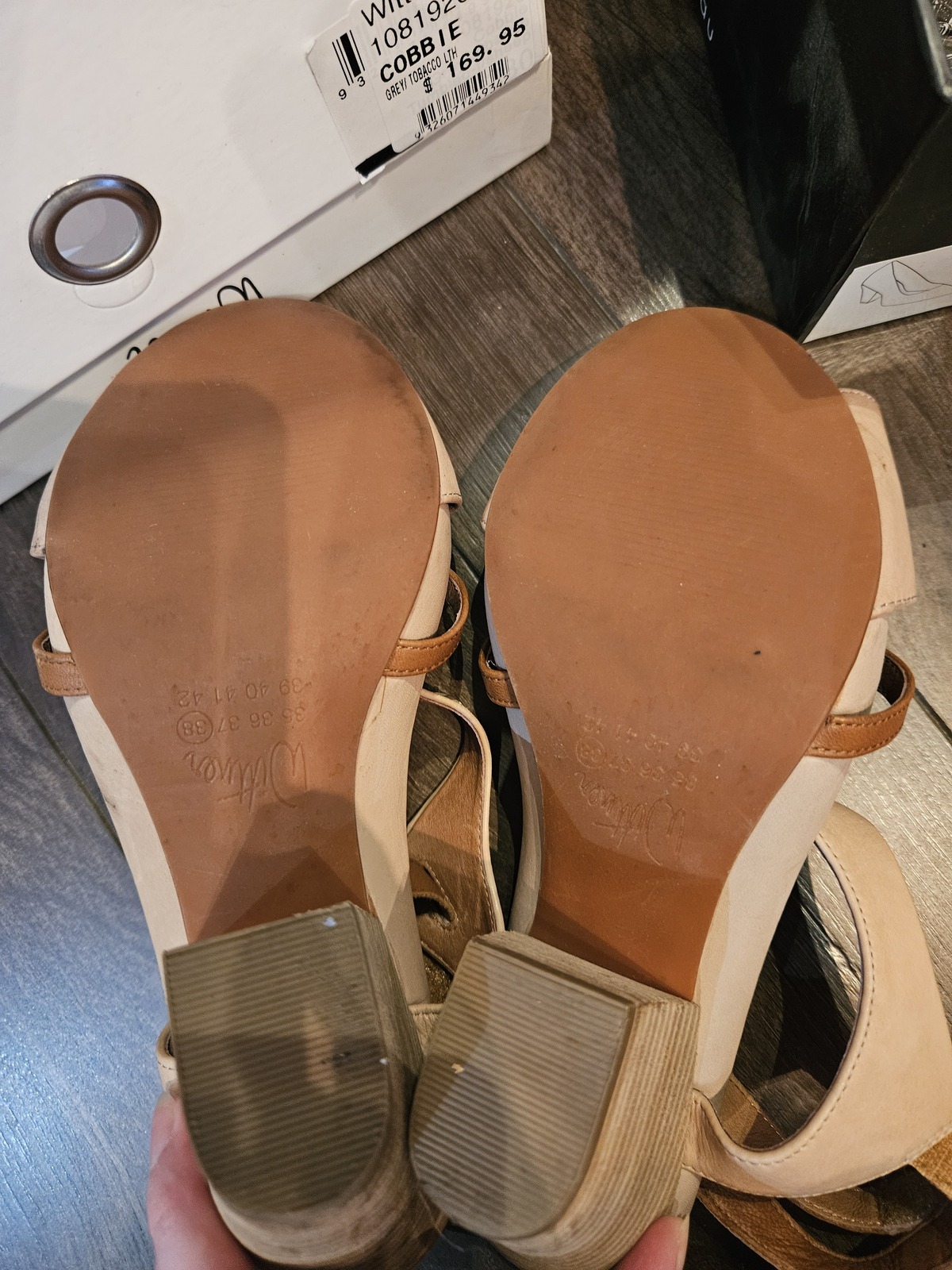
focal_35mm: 23
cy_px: 635
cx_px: 476
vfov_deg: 73.9
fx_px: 843
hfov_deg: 58.9
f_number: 1.8
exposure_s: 1/33
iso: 640
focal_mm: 5.4
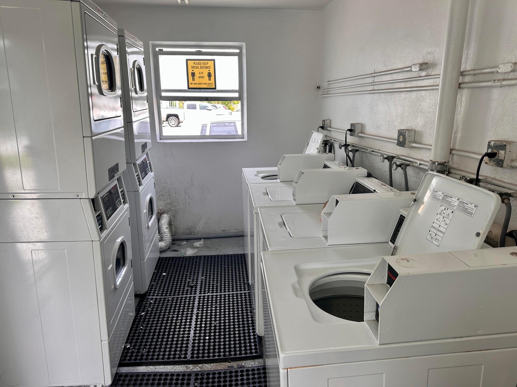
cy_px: 194
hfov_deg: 71.6
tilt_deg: -14.3
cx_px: 258
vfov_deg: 56.8
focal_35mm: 24
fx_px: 358
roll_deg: -0.6
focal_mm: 6.86
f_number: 1.78
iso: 80
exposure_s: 1/200
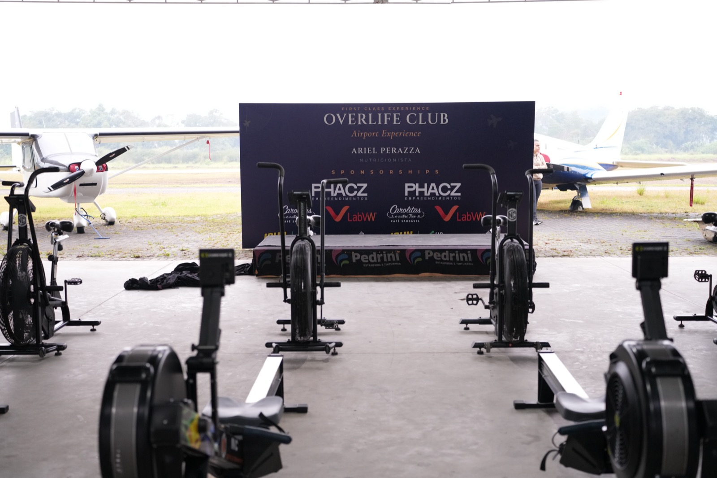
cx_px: 358
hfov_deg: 46.4
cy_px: 239
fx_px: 836
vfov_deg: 31.9
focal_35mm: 42
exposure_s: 1/160
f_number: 2.8
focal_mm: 42
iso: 2000
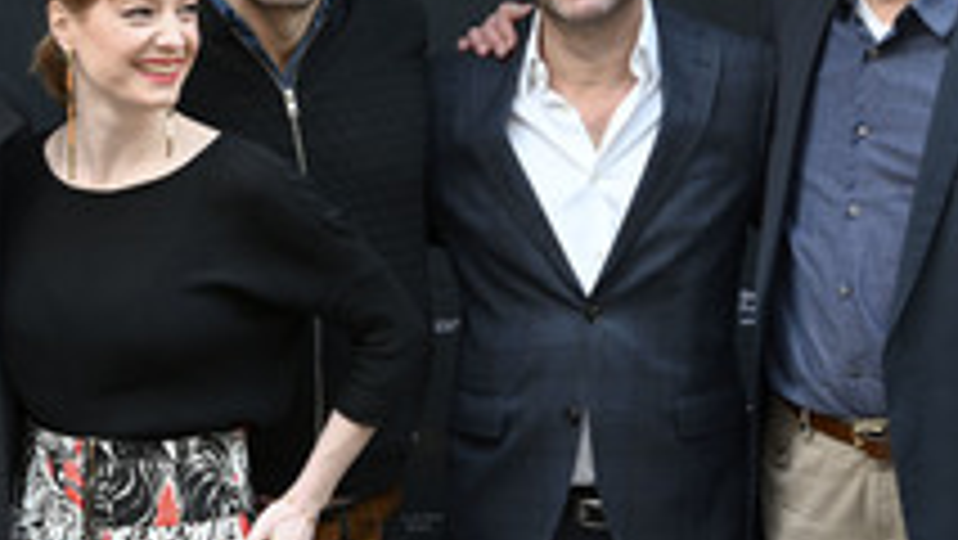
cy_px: 315
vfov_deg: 10.5
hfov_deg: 18.5
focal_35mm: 115
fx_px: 2922
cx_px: 250
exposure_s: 1/100
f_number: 2.8
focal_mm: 52
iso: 640
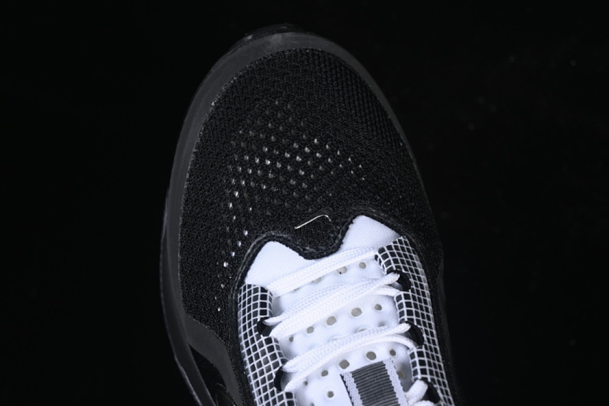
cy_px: 203
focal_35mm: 75
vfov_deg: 18.2
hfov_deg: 27.0
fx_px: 1269
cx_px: 304
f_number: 6.3
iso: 160
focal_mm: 50
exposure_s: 1/50
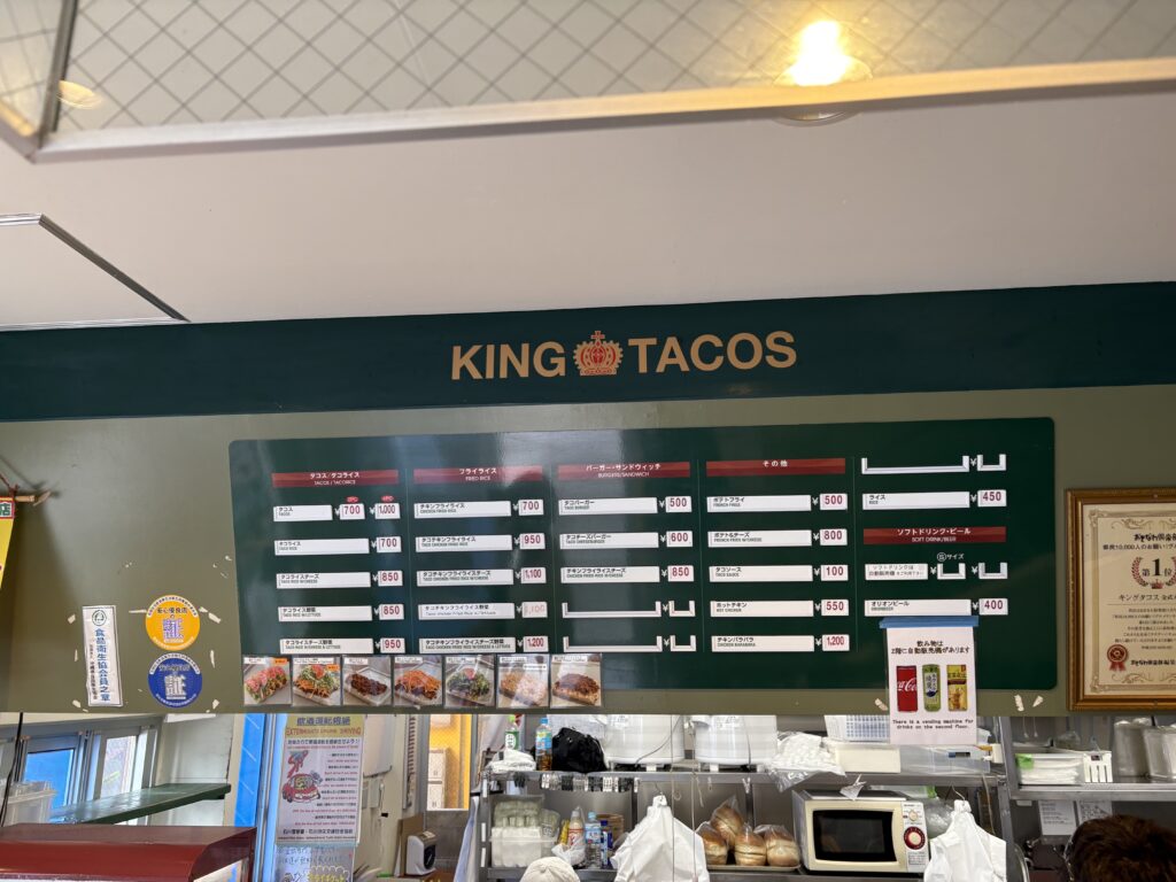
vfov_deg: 53.1
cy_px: 441
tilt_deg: +15.5
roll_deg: +0.4
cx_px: 588
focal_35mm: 26
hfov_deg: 67.3
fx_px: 883
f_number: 1.6
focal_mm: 5.96
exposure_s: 1/60
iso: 64
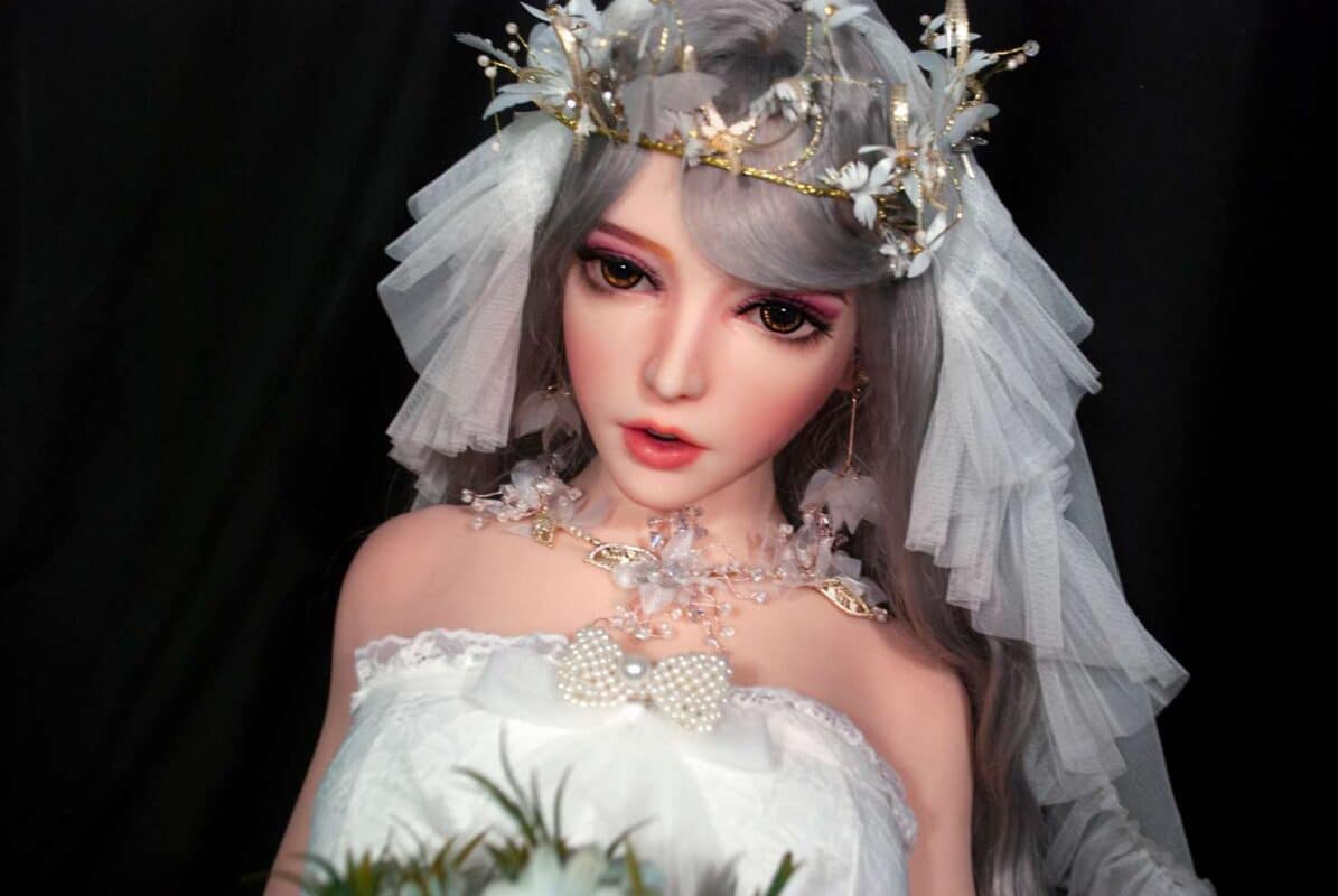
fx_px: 5024
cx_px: 669
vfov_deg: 10.2
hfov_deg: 15.2
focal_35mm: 135
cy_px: 448
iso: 500
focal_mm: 90
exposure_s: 1/30
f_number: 5.6
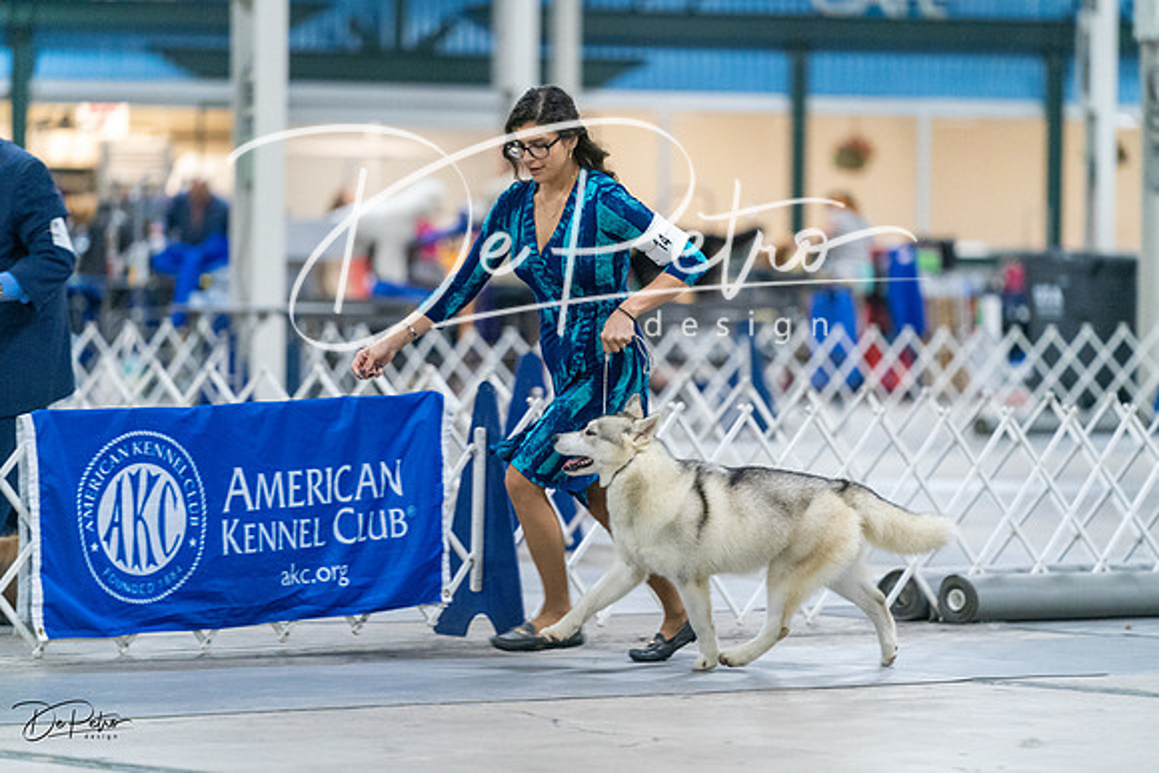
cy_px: 386
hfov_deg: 10.3
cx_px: 580
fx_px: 6440
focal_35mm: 200
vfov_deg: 6.9
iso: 6400
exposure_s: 1/250
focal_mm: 200
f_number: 3.2
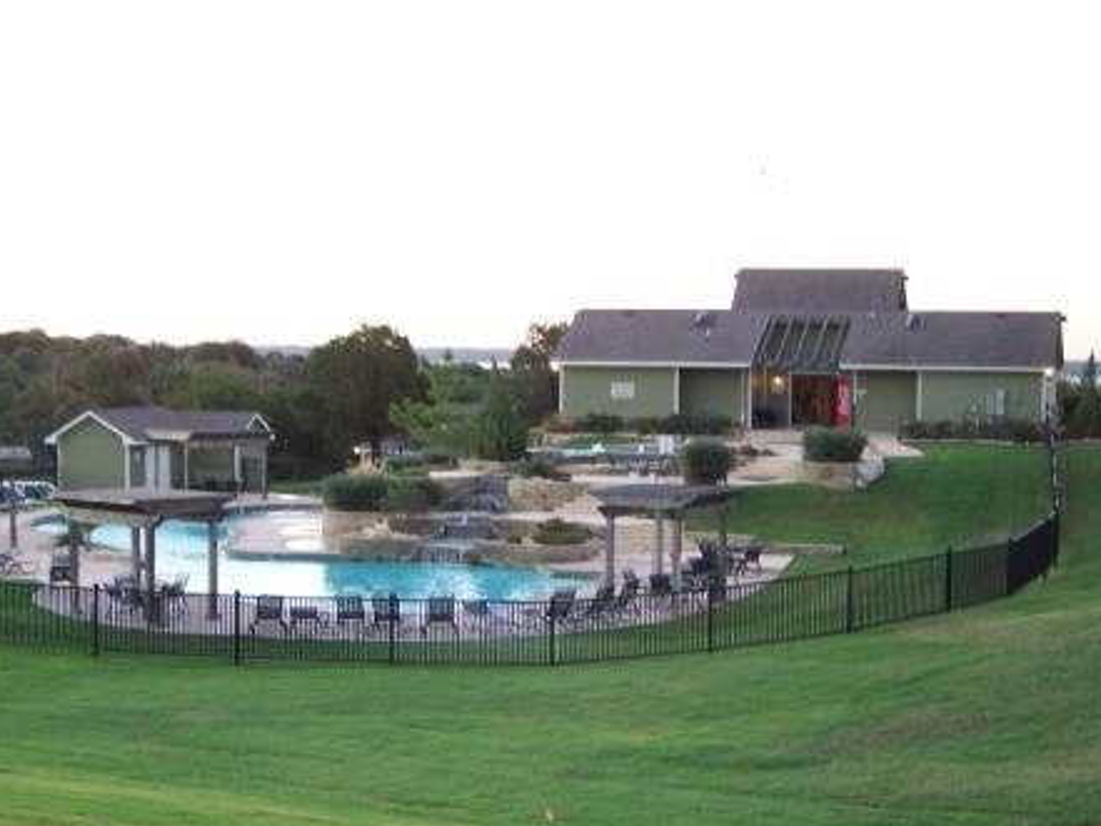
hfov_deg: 30.7
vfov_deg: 23.3
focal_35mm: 63
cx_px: 549
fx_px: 2004
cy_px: 414
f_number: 3.2
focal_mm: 10.5
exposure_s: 1/30
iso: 200
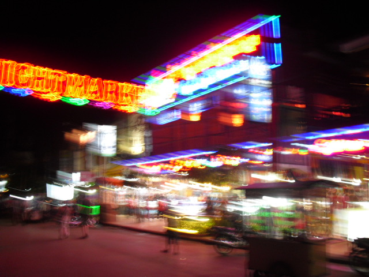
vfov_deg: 39.7
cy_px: 138
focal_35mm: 36
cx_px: 184
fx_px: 384
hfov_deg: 51.4
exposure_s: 1/6
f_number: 3.1
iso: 200
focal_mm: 6.3
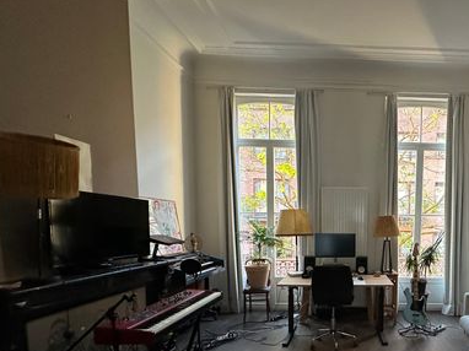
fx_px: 298
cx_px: 359
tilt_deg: -4.7
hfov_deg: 70.6
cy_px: 253
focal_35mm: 22
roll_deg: -0.6
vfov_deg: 58.6
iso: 640
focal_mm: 2.22
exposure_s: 1/60
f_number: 2.2
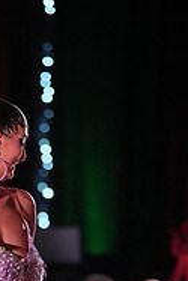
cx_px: -86
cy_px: 361
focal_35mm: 393
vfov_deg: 5.2
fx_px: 3073
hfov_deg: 3.5
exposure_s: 1/800
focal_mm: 127
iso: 2000
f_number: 2.8
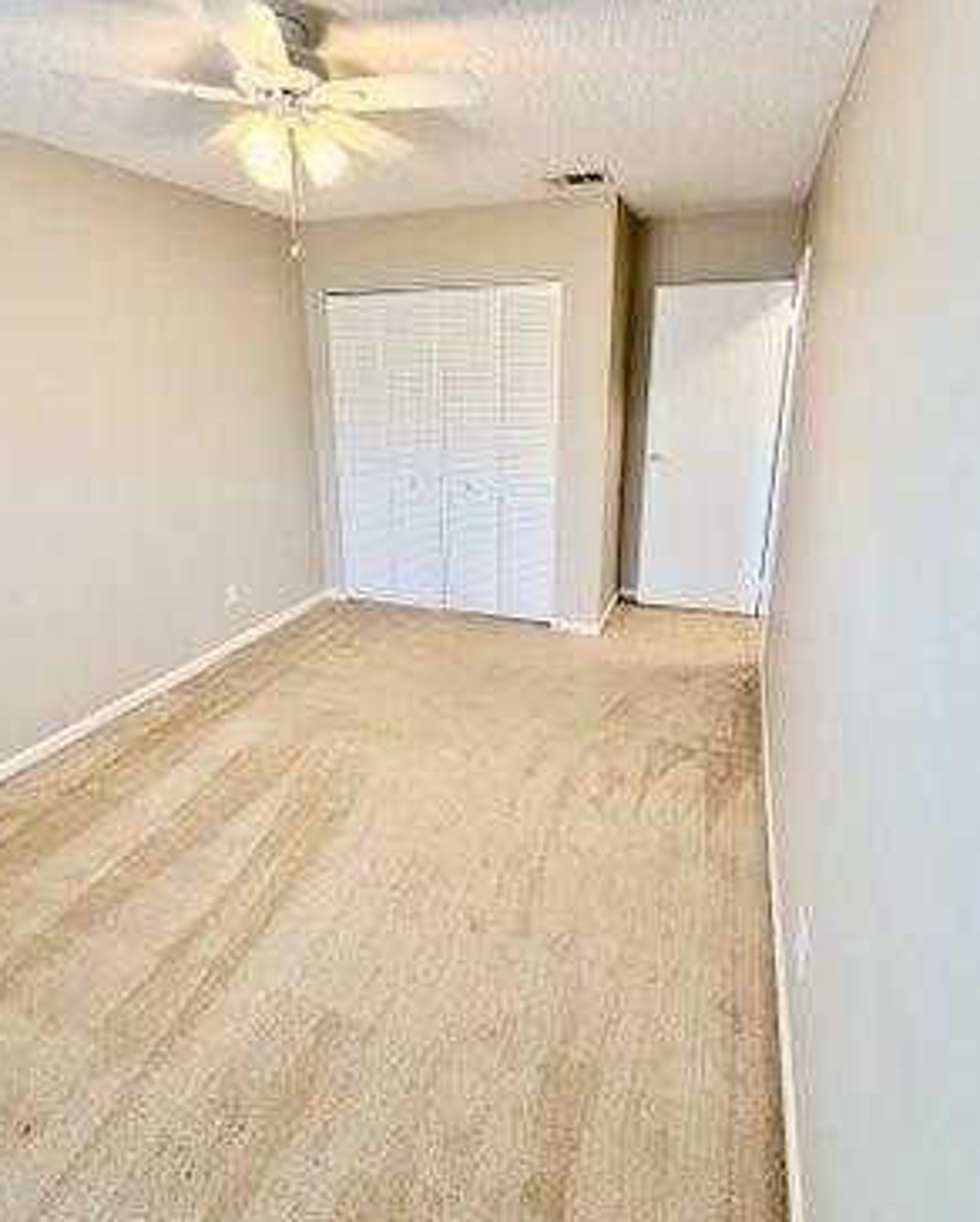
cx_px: 480
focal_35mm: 18
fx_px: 652
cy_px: 557
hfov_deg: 73.9
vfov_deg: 86.1
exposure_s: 1/121
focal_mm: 2.22
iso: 250
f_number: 2.2
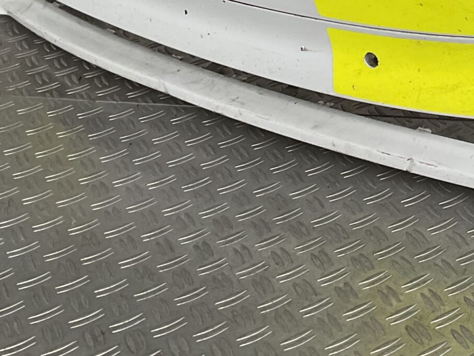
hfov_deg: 22.3
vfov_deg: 17.2
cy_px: -72
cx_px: 540
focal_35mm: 82
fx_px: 1123
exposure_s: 1/100
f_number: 1.8
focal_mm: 3
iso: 40
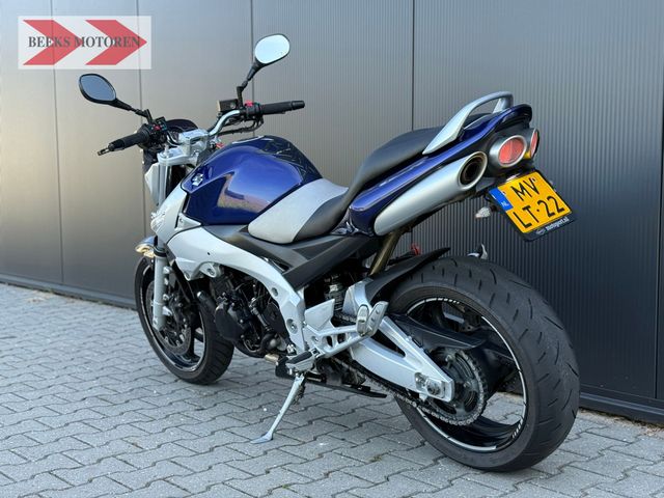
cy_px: 249
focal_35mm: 48
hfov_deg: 39.7
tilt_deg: -4.8
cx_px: 332
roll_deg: +0.6
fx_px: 921
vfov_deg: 30.3
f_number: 1.78
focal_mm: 6.76
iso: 80
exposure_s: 1/322
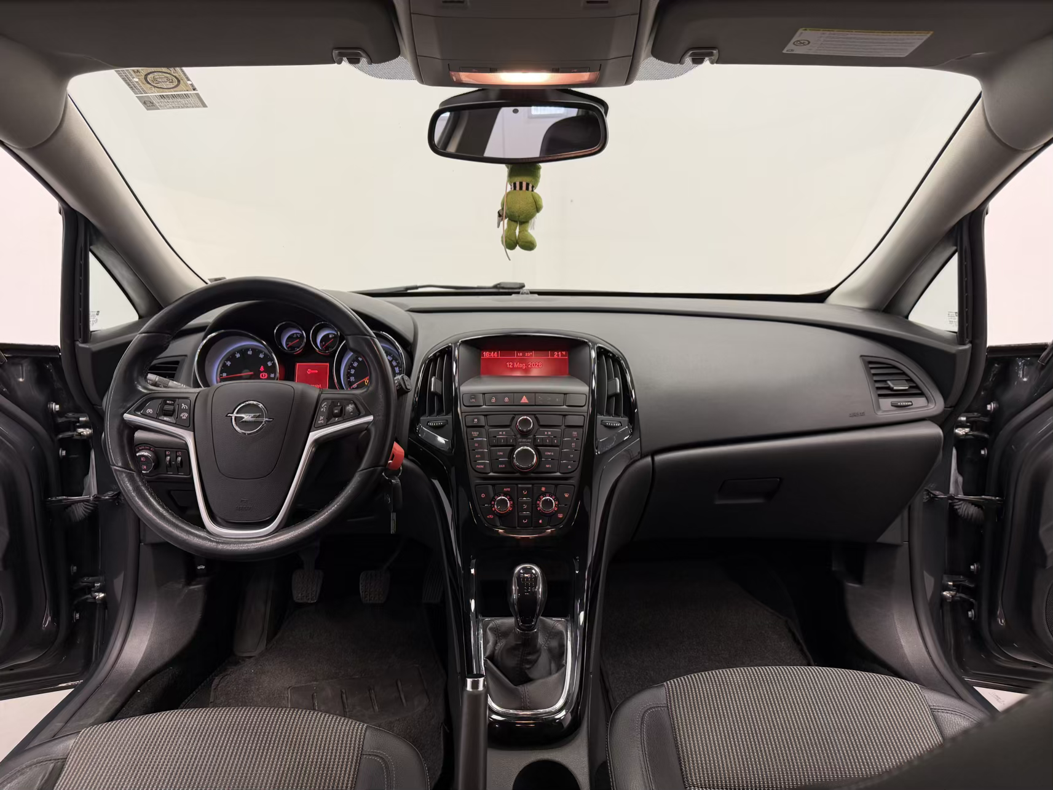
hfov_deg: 71.6
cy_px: 395
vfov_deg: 56.8
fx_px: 730
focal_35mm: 24
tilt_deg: -14.3
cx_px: 526
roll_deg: +0.2
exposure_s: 1/94
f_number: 1.78
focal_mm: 6.76
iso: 125
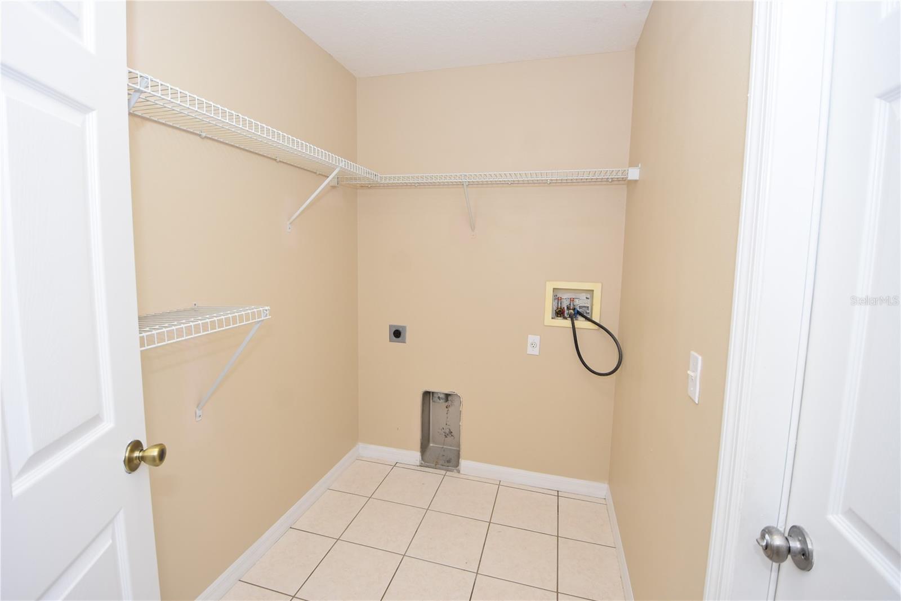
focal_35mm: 15
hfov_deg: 100.4
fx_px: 375
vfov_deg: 77.3
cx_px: 450
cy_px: 300
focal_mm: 10
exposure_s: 1/60
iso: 500
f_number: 4
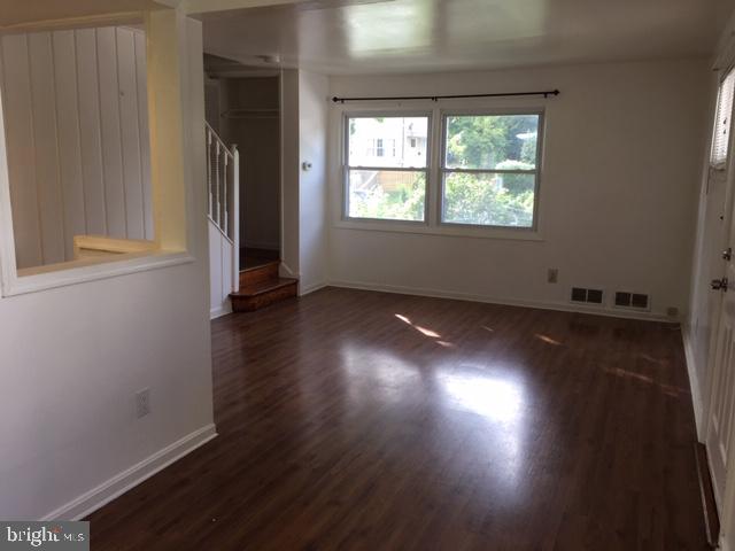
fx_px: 616
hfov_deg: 61.7
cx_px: 368
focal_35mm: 29
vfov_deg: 48.2
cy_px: 276
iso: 32
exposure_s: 1/60
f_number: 2.2
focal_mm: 4.15
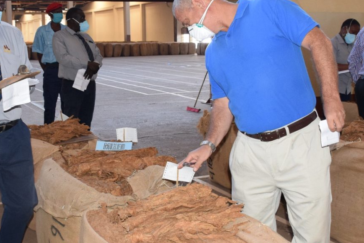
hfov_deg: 37.3
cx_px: 143
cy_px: 119
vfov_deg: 25.5
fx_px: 536
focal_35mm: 53
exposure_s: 1/60
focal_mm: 20
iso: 2000
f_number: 6.3
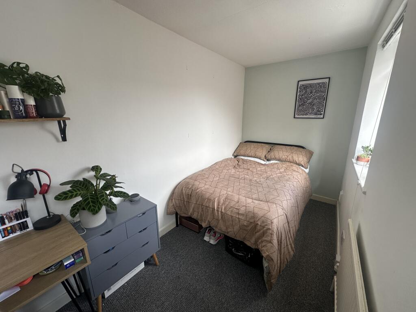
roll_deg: -0.5
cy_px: 156
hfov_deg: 102.1
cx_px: 208
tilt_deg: -13.9
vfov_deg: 85.7
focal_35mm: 14
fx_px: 168
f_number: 2.2
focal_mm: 2.22
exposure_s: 1/99
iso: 50
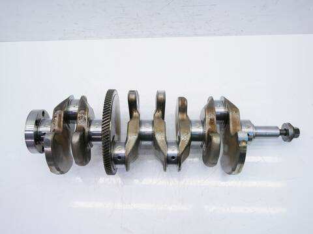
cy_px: 117
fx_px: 271
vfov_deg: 46.8
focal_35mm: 30
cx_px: 156
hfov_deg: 60.0
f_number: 3.8
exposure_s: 1/100
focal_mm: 15
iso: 200
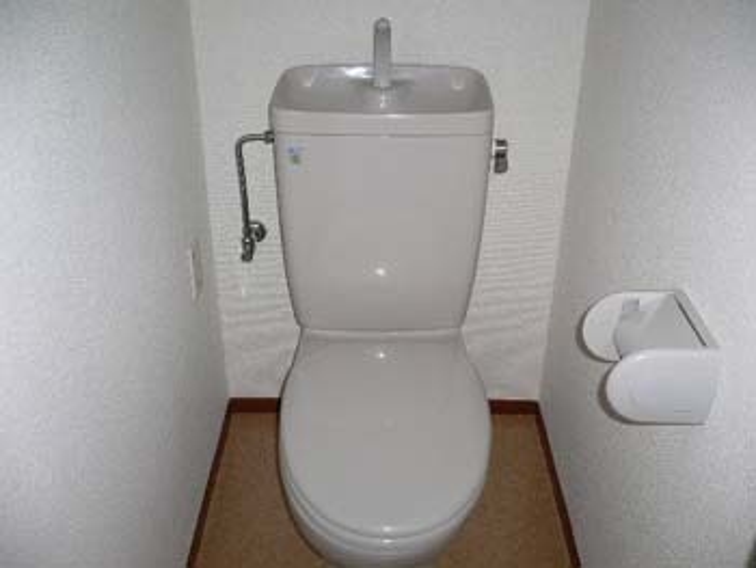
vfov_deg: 40.7
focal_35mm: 35
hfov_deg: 52.6
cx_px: 378
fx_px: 765
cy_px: 284
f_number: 2.8
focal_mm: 5.8
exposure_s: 1/60
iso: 100
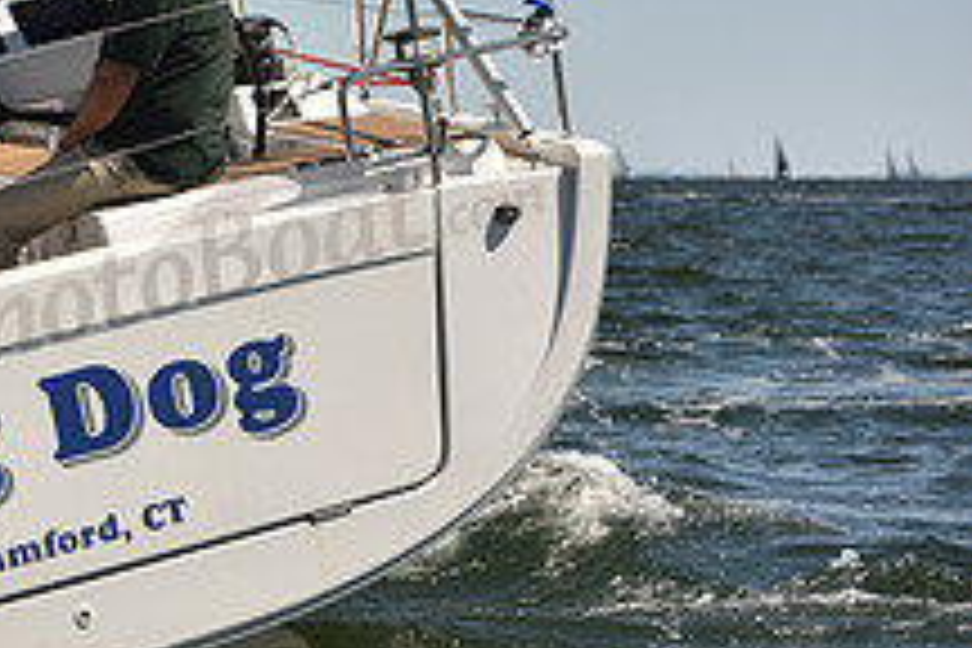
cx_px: -320
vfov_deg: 7.3
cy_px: 92
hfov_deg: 10.7
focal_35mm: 188
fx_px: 5076
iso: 250
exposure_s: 1/1600
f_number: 4
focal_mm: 70
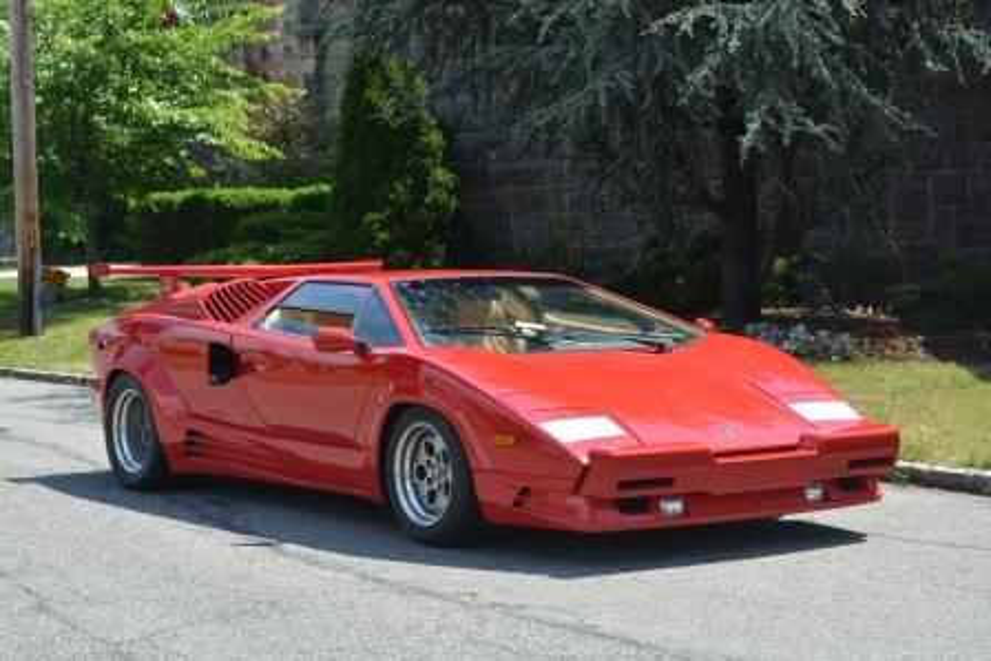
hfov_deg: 26.0
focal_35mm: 78
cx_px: 496
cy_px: 330
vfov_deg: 17.5
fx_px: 2148
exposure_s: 1/250
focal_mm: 52
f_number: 8
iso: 200
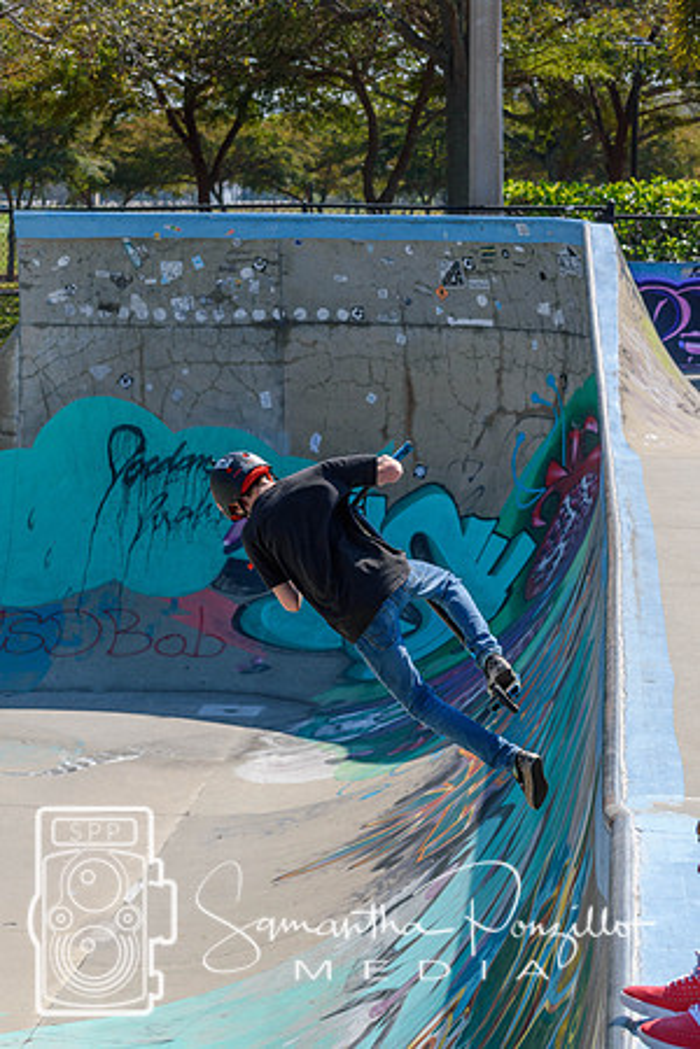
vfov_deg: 19.5
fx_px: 3062
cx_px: 350
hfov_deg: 13.0
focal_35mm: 105
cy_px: 524
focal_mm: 70
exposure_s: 1/800
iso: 200
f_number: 7.1
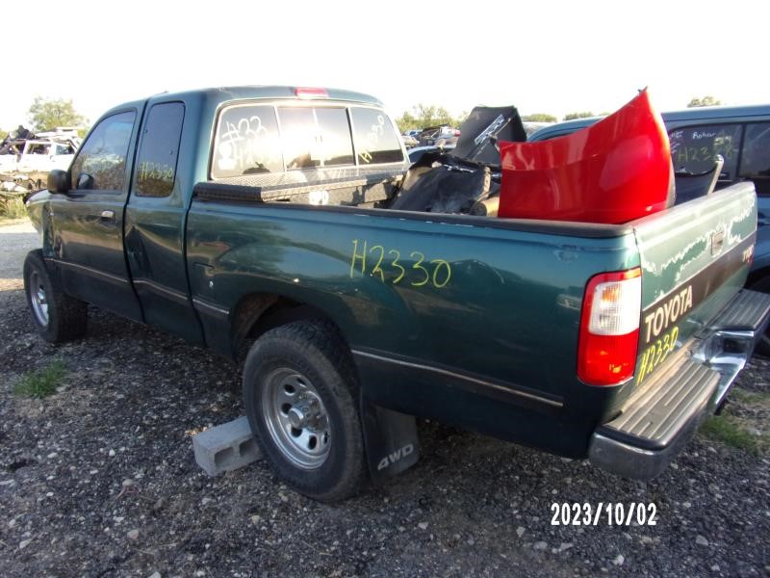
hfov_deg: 71.6
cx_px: 385
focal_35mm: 24
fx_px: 534
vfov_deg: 56.8
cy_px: 289
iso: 80
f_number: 3.3
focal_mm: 4.3
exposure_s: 1/170
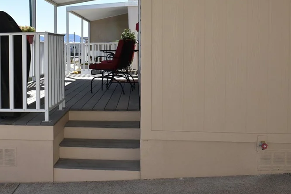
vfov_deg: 29.1
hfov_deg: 42.1
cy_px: 70
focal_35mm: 46
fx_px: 372
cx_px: 95
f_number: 8
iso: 100
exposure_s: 1/200
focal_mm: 20
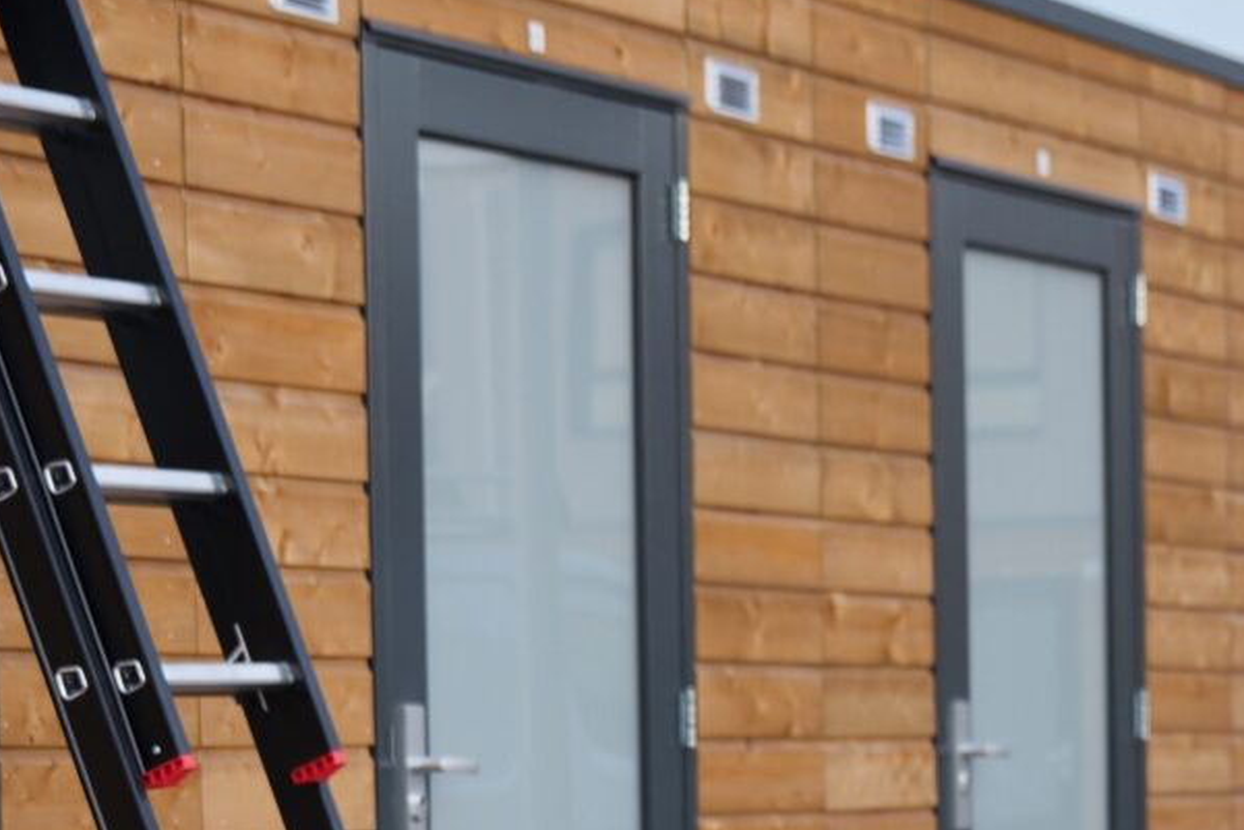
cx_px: 515
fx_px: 4562
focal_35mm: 132
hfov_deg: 15.5
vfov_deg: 10.0
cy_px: 1278
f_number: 2.8
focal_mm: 31
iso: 320
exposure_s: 1/320
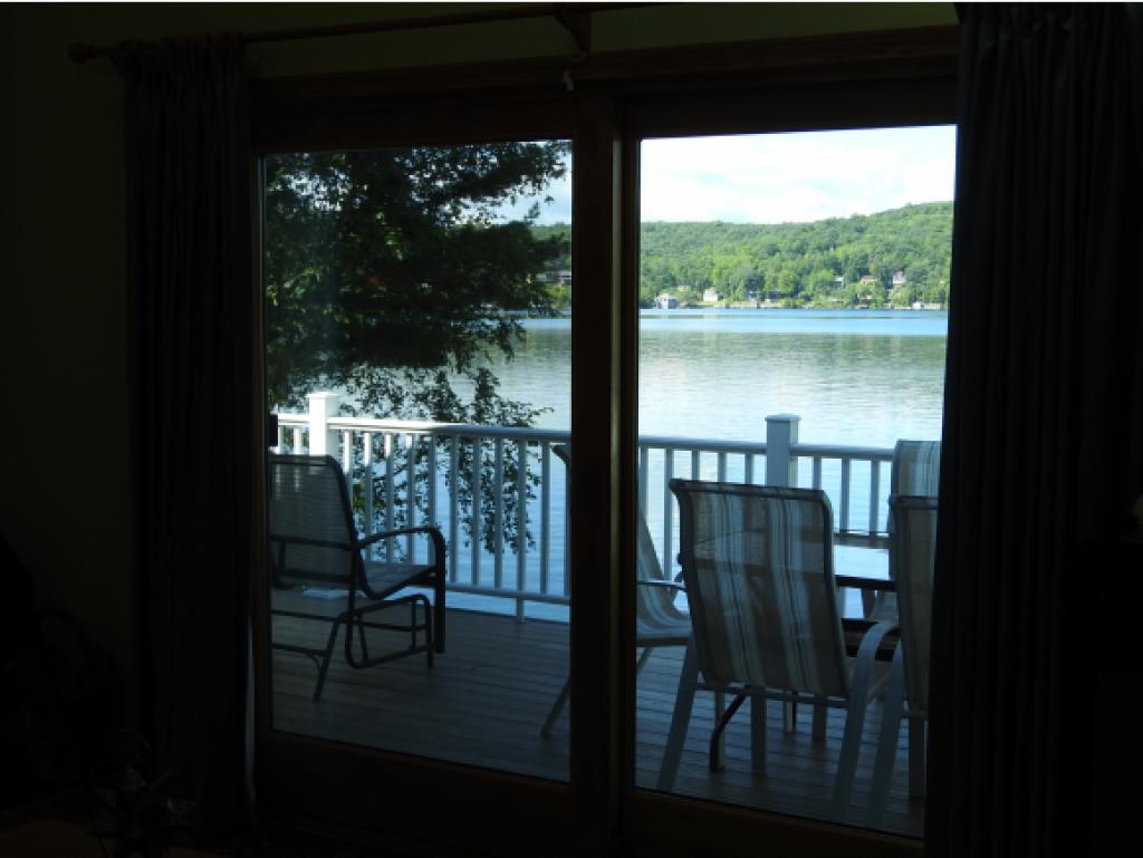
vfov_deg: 29.1
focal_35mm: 50
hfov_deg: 38.2
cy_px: 429
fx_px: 1652
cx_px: 572
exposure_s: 1/160
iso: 100
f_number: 4
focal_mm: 9
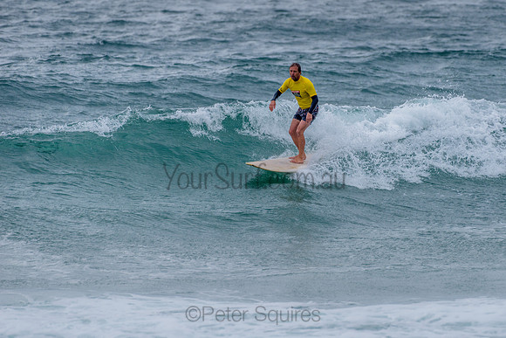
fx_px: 8618
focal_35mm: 613
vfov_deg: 2.2
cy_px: 155
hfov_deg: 3.4
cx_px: 310
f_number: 5.6
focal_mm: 500
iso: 360
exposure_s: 1/2000
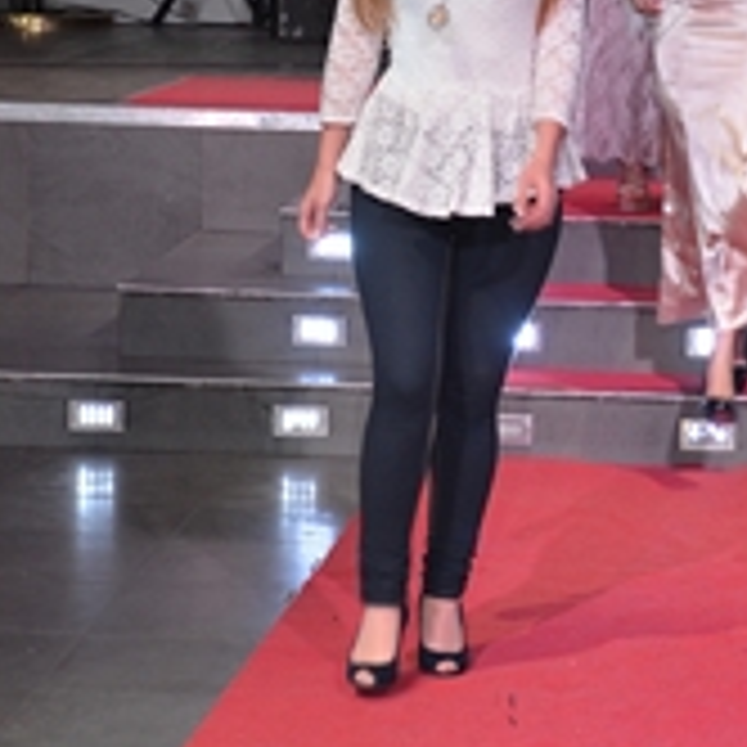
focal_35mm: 159
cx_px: 590
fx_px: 3882
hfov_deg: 11.0
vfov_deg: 11.0
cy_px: 428
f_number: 4.5
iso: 640
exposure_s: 1/60
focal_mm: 40
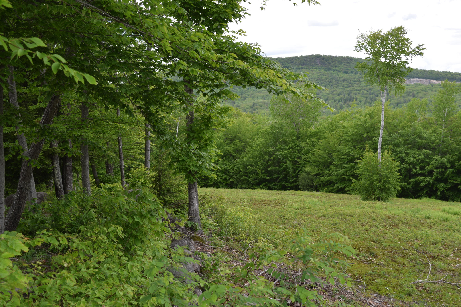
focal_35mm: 42
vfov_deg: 31.9
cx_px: 230
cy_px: 154
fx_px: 538
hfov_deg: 46.4
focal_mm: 28
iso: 100
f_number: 6.3
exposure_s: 1/160
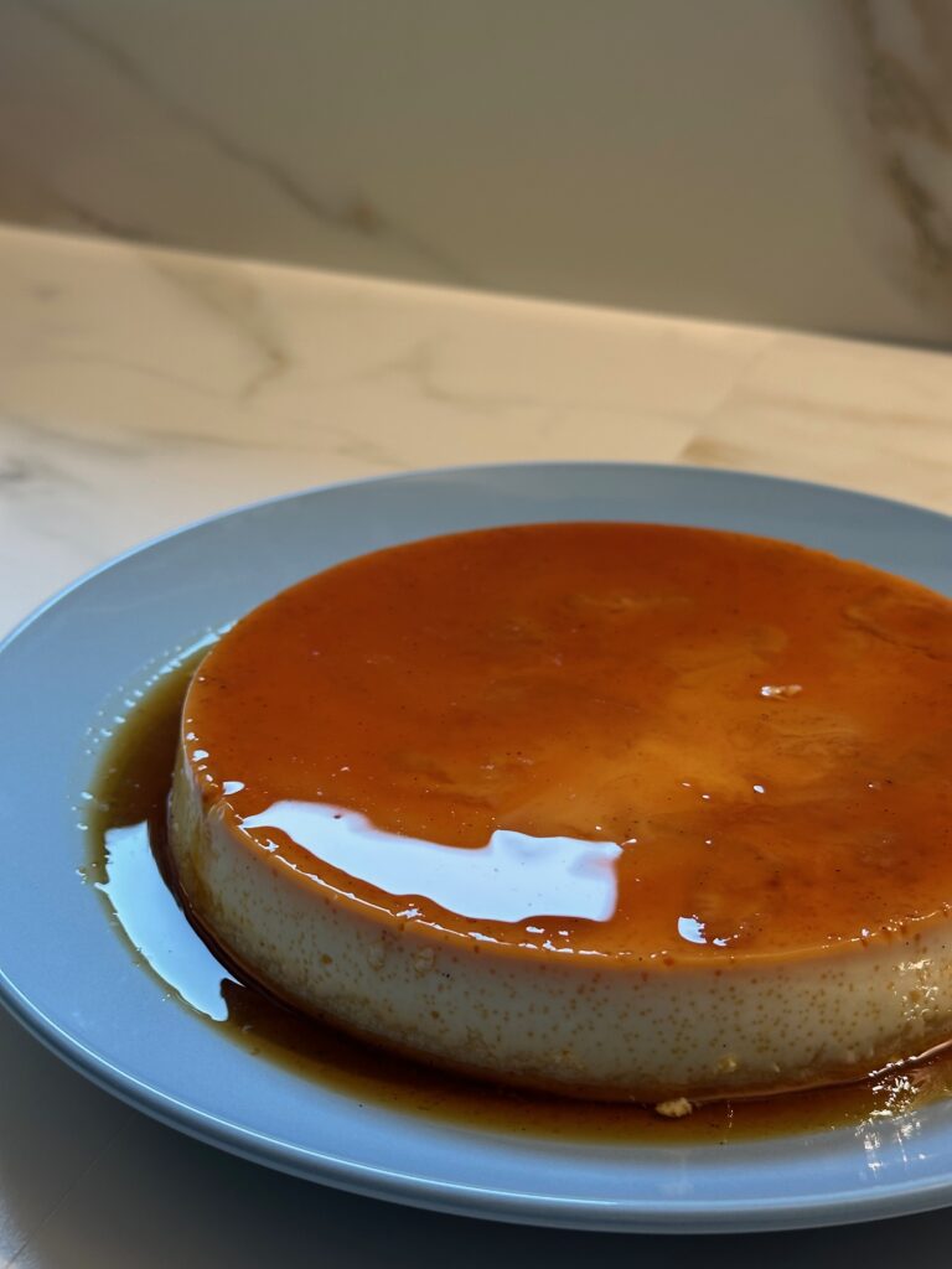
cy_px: 634
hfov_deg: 30.3
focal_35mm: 48
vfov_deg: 39.7
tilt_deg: -28.4
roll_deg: -0.5
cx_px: 476
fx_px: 1760
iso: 40
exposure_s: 1/50
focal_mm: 6.86
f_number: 1.78
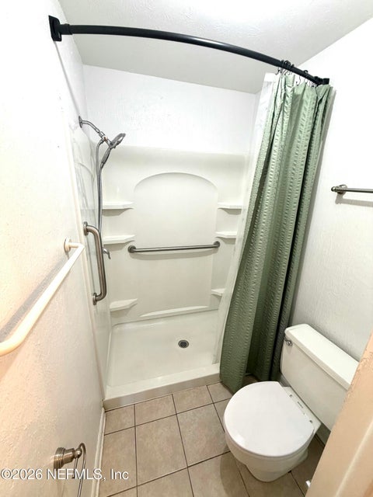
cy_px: 248
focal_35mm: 14
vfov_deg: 102.1
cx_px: 186
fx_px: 201
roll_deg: -2.8
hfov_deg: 85.7
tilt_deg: -18.8
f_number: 2.2
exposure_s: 1/60
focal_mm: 2.22
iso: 200
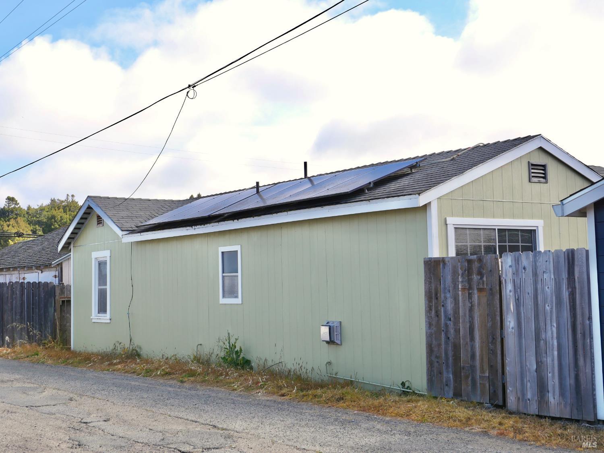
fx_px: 872
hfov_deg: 38.2
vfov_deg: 29.1
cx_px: 302
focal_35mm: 50
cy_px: 226
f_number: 5.6
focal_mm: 22.7
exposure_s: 1/320
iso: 200
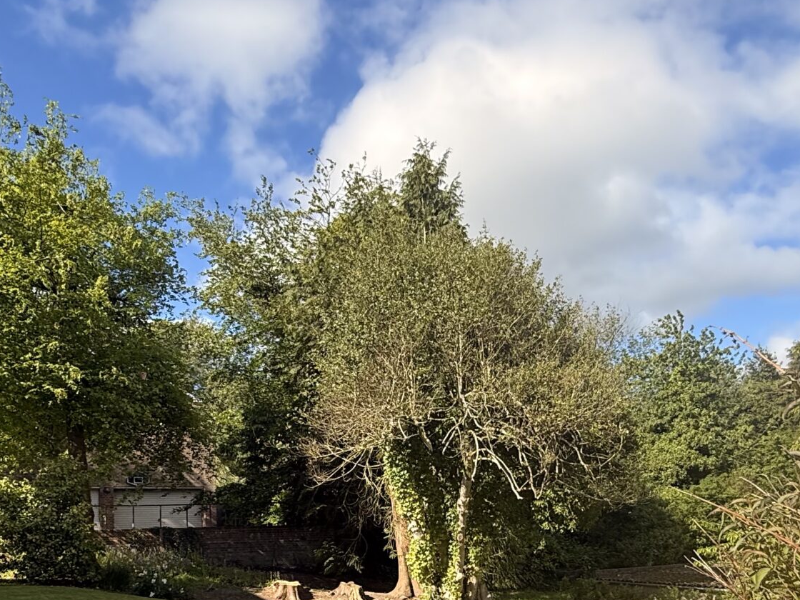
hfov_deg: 56.7
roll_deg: +1.5
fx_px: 740
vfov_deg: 41.3
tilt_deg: +1.3
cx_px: 361
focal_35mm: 32
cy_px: 518
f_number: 2.2
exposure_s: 1/779
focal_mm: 2.22
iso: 50
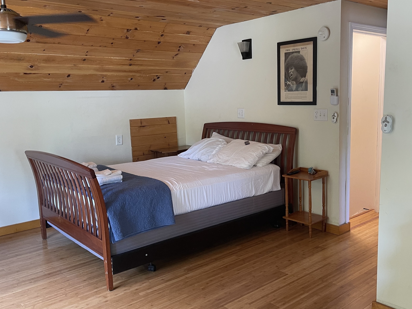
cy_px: 152
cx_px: 228
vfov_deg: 44.2
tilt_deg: -8.9
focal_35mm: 32
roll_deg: +1.6
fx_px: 381
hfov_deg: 56.7
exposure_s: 1/60
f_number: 1.6
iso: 200
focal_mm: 5.1
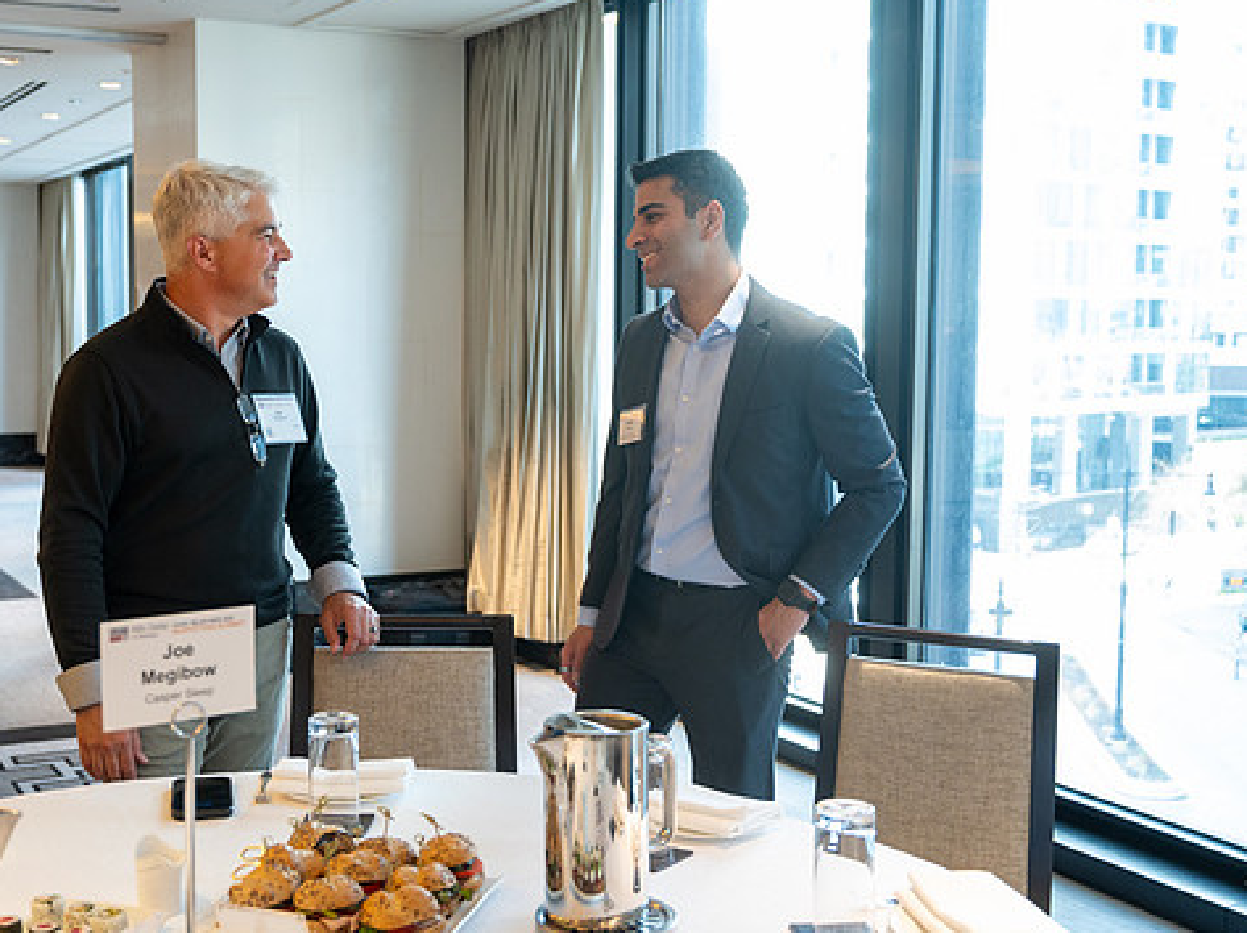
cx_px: 488
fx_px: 1656
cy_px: 451
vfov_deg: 31.5
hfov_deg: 41.0
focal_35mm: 46
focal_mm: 39
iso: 1600
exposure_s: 1/50
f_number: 4
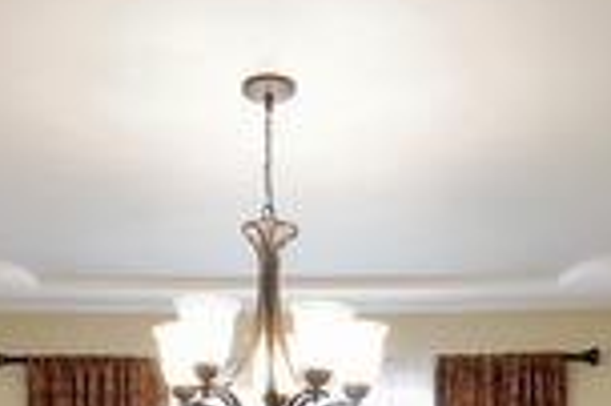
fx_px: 1288
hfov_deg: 26.7
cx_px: 269
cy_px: 601
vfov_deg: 16.4
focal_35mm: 76
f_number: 8
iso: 100
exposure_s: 1/1.67
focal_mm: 12
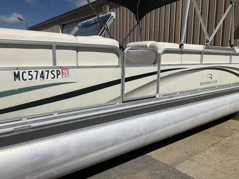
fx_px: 200
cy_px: 90
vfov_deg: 48.2
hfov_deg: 61.7
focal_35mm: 29
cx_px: 120
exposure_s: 1/5814
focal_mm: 3
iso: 25
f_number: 1.8
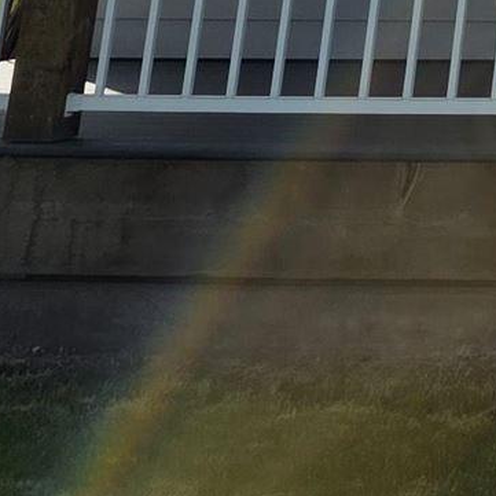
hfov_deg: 8.0
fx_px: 2805
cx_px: 1680
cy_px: -951
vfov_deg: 8.6
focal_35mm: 173
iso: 80
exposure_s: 1/4766
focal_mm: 6.3
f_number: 1.7
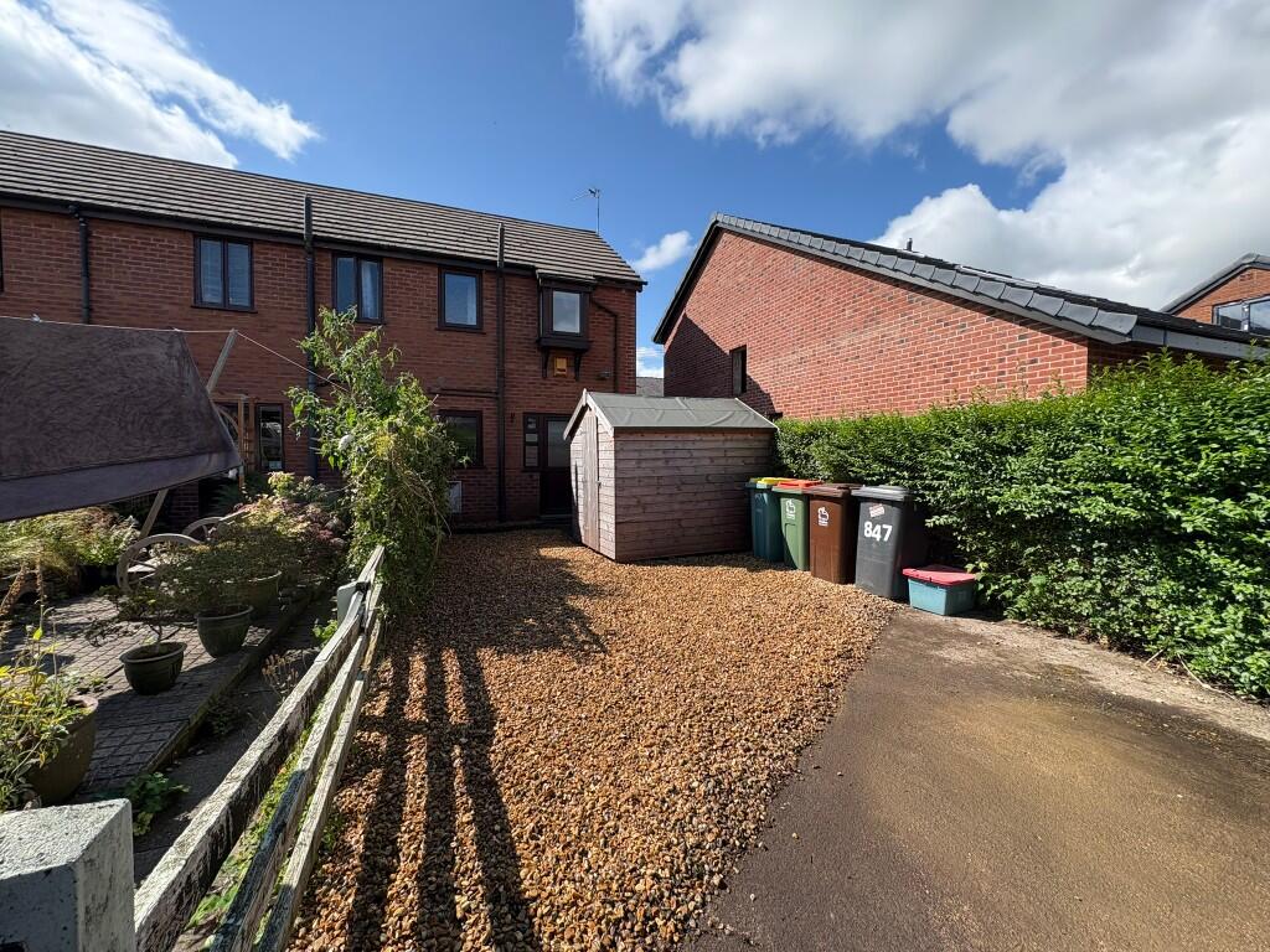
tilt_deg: -1.1
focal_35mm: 14
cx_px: 635
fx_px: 514
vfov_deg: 85.7
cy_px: 476
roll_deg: +0.5
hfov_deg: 102.1
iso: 40
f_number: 2.2
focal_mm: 2.22
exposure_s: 1/868
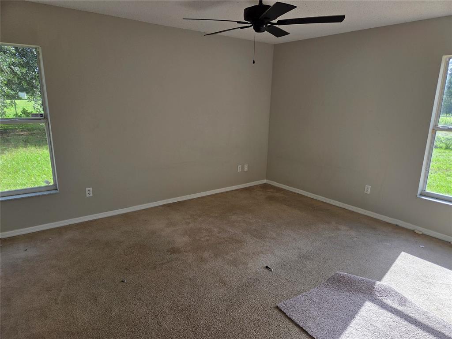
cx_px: 226
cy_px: 170
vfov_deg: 58.9
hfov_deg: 73.9
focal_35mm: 23
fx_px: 300
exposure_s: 1/1093
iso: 80
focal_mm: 5.4
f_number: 1.8
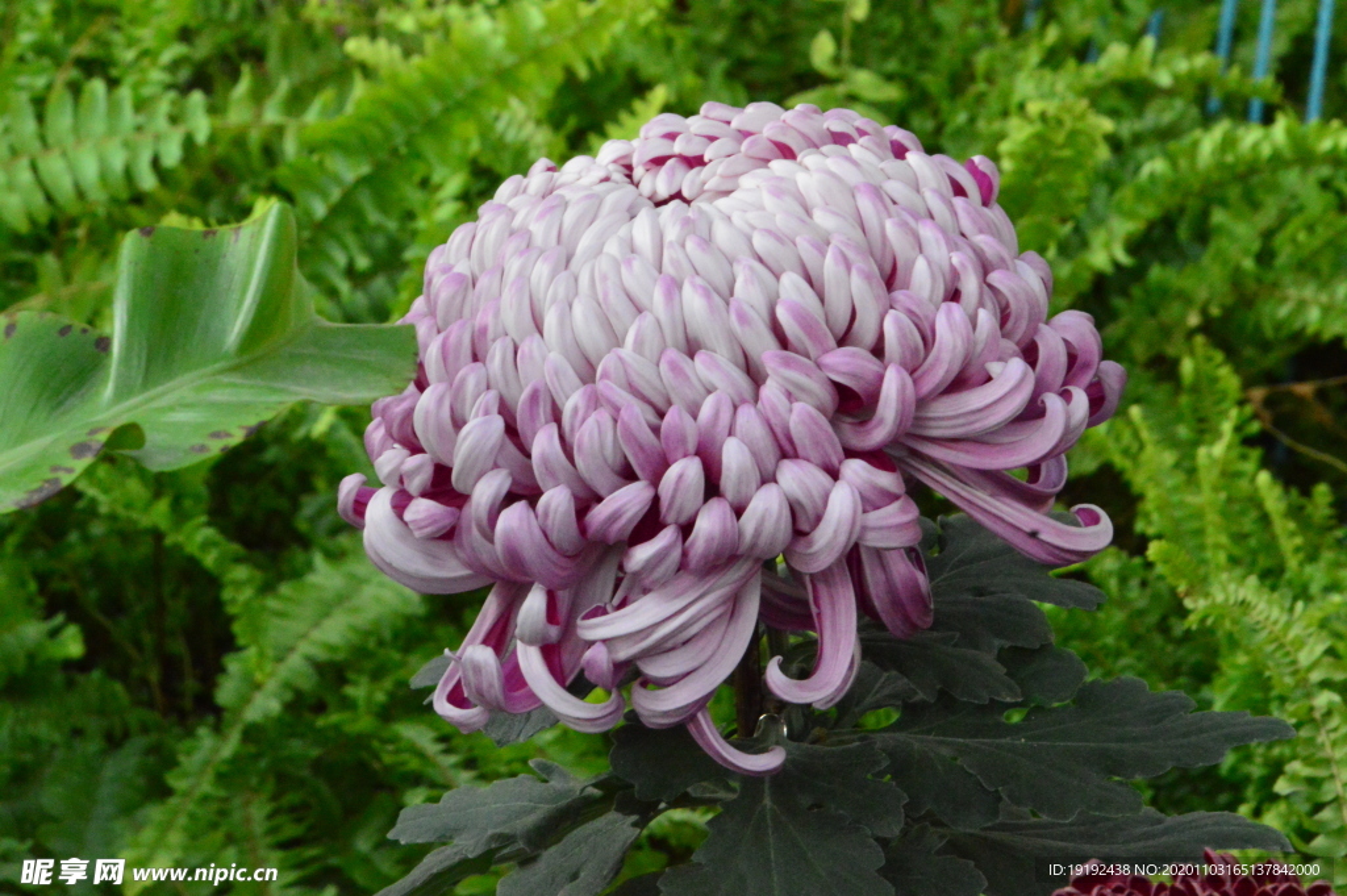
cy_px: 448
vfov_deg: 4.7
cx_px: 674
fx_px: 10935
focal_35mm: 292
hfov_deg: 7.0
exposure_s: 1/160
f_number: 32
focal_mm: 195
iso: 6400
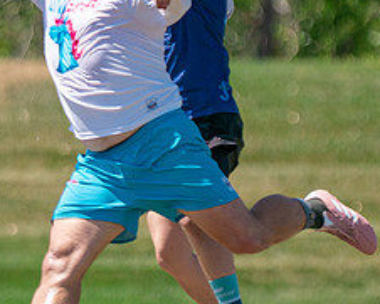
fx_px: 9316
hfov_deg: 2.3
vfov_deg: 1.9
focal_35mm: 828
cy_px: 88
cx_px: 191
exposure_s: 1/4000
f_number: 2.8
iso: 200
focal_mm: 200
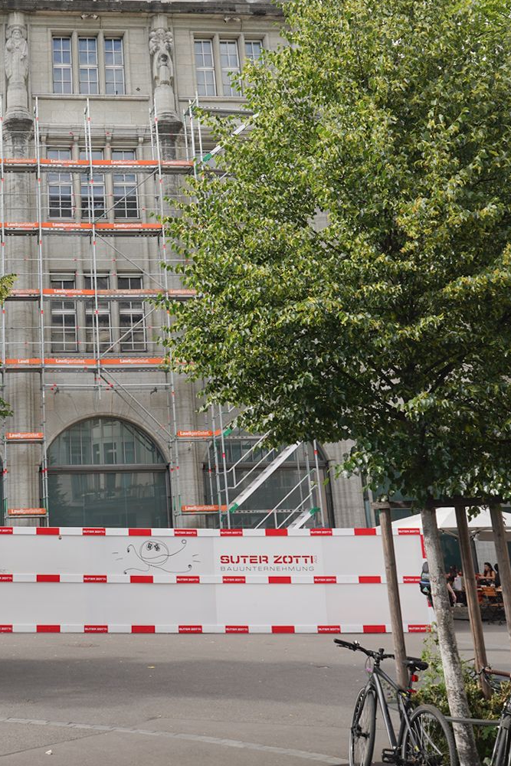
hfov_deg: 27.0
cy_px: 209
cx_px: 41
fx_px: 1022
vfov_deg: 40.2
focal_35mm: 48
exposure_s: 1/100
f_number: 10
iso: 100
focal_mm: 24
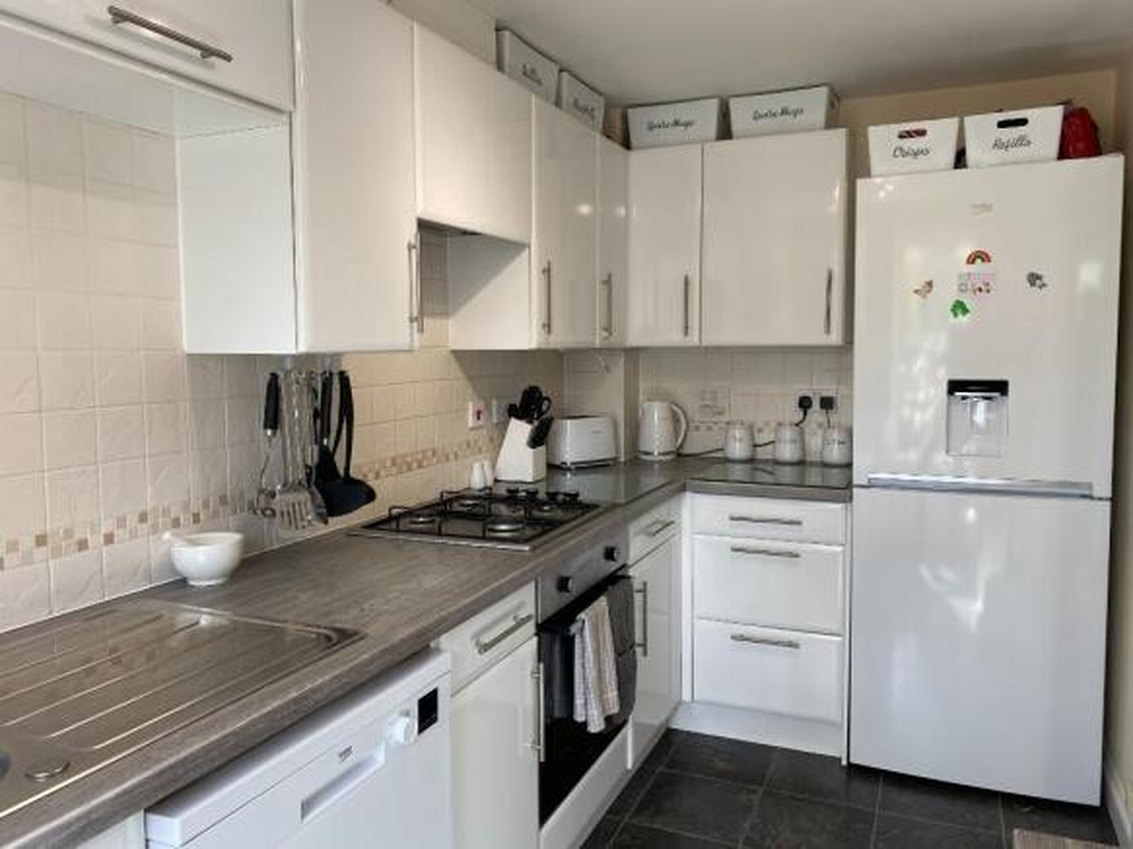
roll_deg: -0.1
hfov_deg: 67.3
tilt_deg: -5.6
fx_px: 851
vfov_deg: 53.0
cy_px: 424
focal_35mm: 26
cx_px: 566
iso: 50
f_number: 1.8
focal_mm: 4.25
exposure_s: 1/121
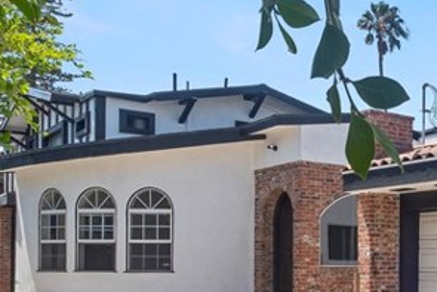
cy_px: 282
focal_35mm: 52
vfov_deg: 25.0
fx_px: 632
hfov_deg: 34.4
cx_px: 446
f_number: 9
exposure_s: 1/210
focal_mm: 10
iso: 250
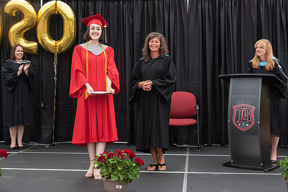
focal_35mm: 45
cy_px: 67
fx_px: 358
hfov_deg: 43.8
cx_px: 147
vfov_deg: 29.8
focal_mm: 32
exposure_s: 1/320
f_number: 5
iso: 500
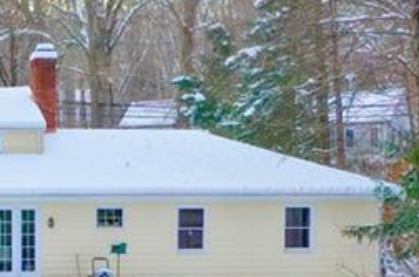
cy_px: 416
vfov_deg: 11.5
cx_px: -42
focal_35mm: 114
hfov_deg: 17.4
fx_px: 1324
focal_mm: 10.26
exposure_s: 1/160
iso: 100
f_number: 4.5
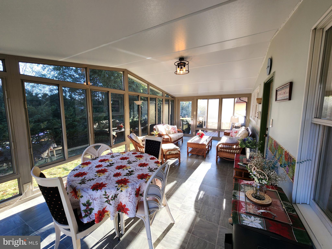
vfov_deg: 89.9
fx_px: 125
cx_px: 166
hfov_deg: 106.2
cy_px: 124
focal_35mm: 13
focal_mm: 2.2
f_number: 2.2
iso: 64
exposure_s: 1/120
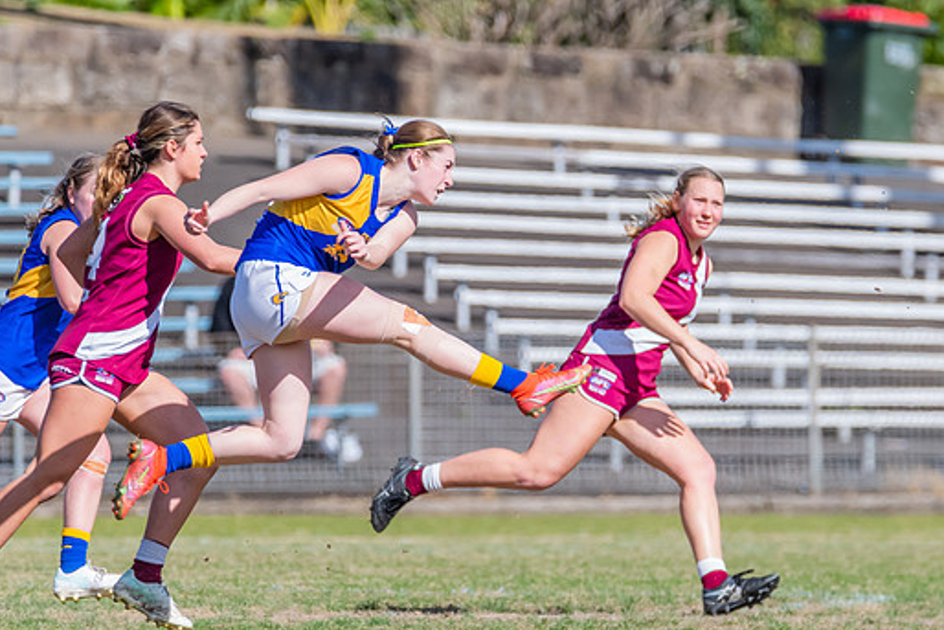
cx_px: 621
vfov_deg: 1.3
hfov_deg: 1.9
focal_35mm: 1071
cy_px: 384
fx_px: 28090
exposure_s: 1/1600
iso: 800
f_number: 10
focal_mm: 600
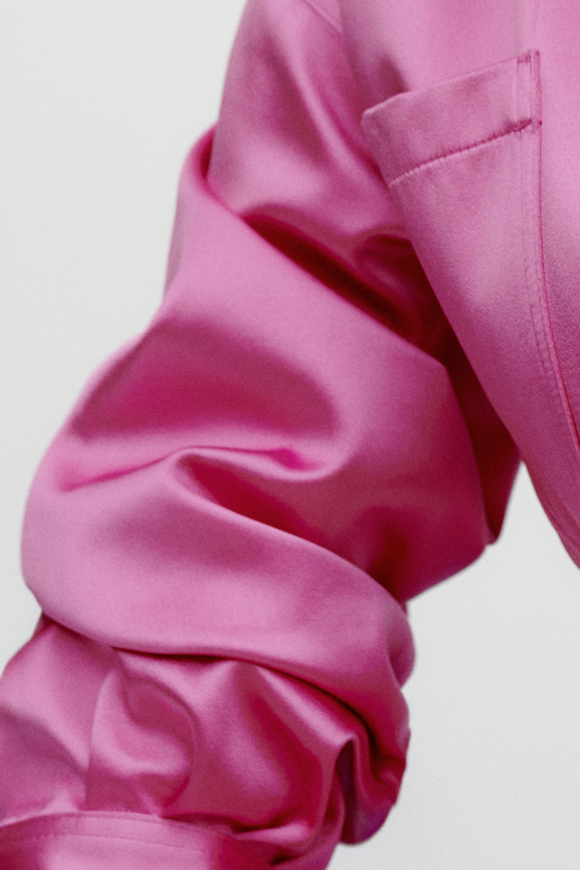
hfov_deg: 9.2
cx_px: 962
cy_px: -237
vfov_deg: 13.8
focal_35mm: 144
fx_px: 3480
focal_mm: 35
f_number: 4.5
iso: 400
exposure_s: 1/160
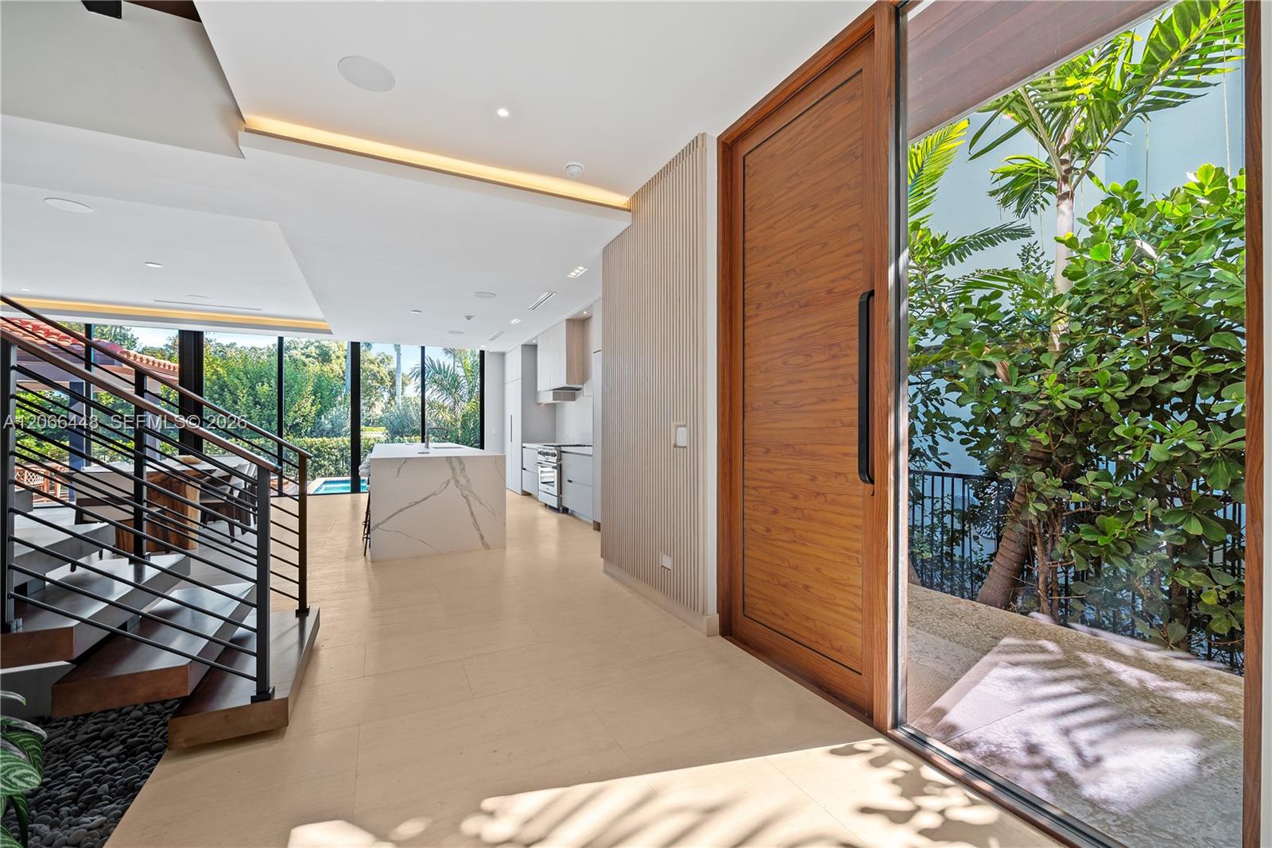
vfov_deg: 81.2
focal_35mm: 14
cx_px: 636
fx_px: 495
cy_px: 424
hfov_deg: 104.2
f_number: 2.8
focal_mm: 14
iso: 100
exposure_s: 1/15
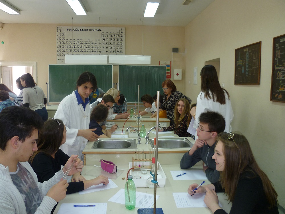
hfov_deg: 60.0
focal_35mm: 30
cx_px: 142
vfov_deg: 46.8
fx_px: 247
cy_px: 107
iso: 100
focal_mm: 5.4
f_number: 2.9
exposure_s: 1/30
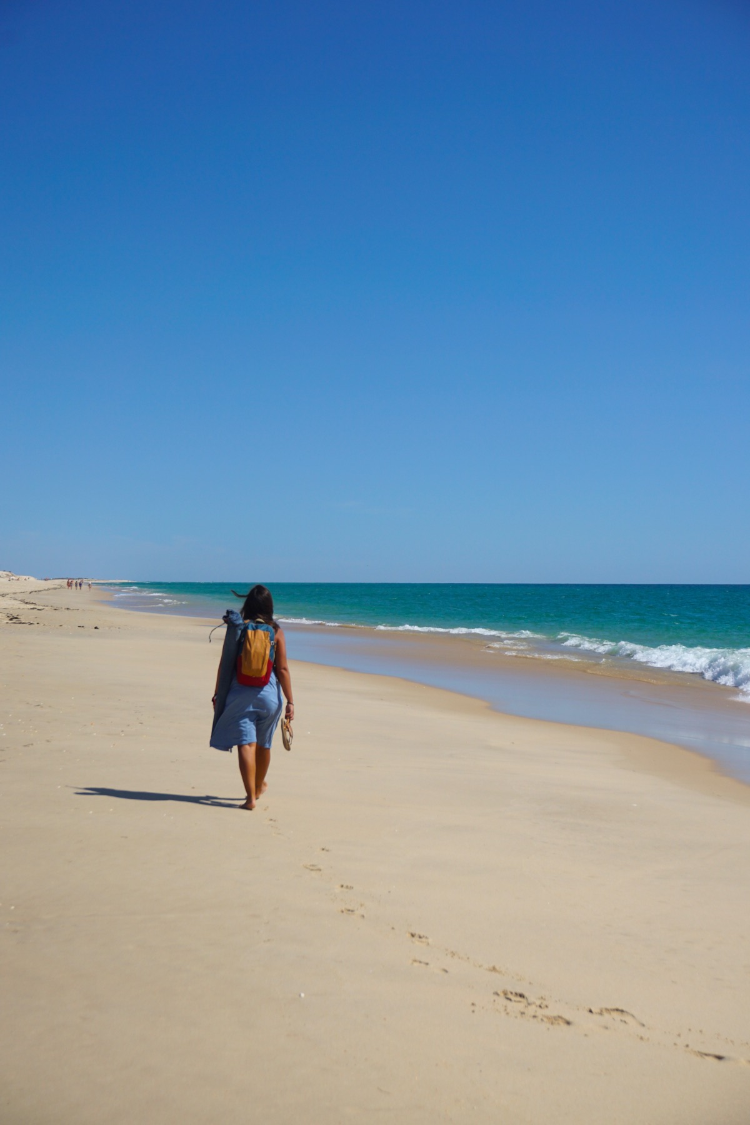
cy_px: 562
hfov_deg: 27.3
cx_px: 375
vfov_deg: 40.0
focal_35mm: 50
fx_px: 1547
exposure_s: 1/1250
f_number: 7.1
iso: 160
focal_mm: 33
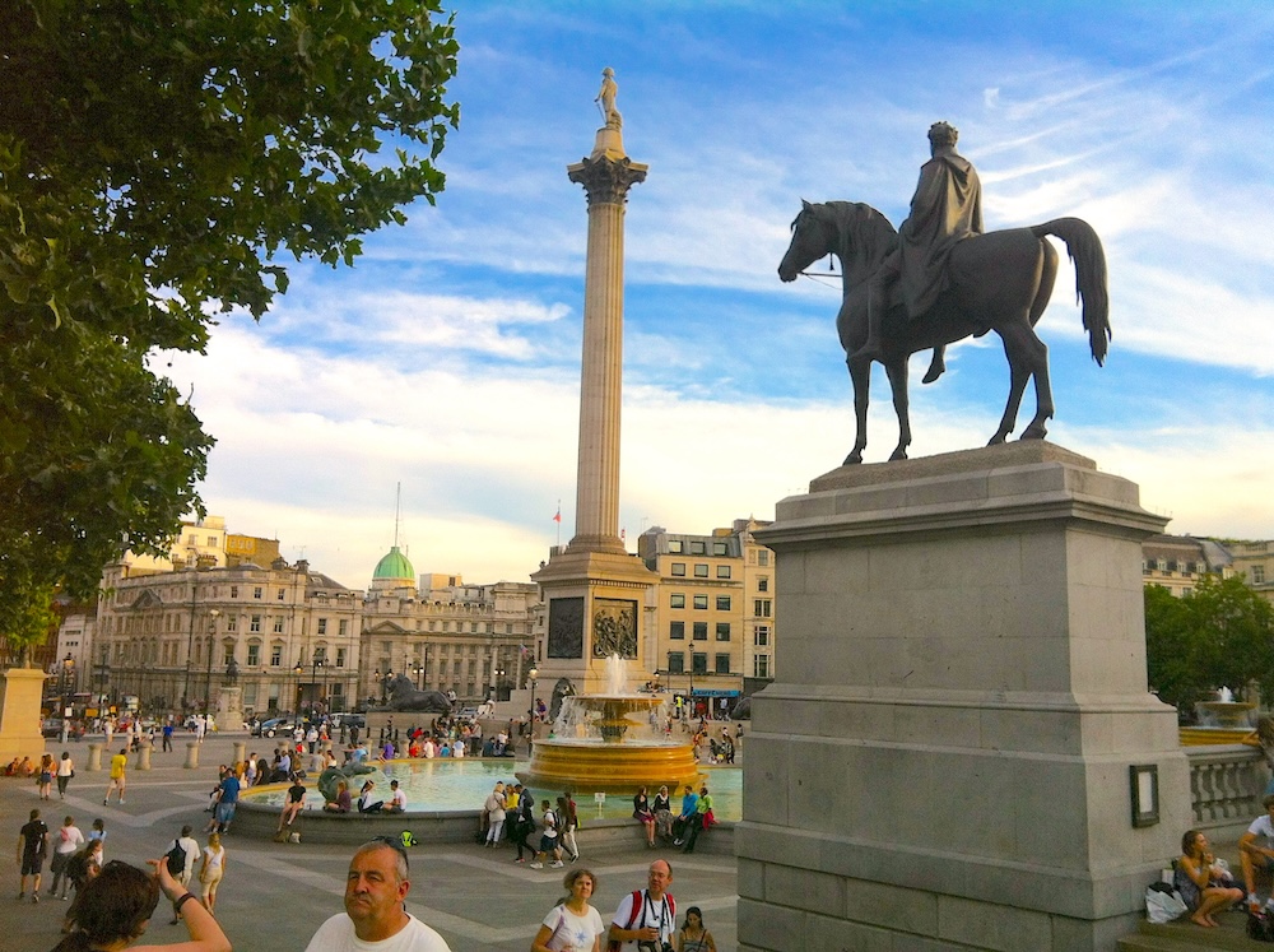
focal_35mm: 35
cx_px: 637
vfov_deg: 40.6
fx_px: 1286
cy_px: 476
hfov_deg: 52.7
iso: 80
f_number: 2.8
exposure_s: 1/603
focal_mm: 3.85
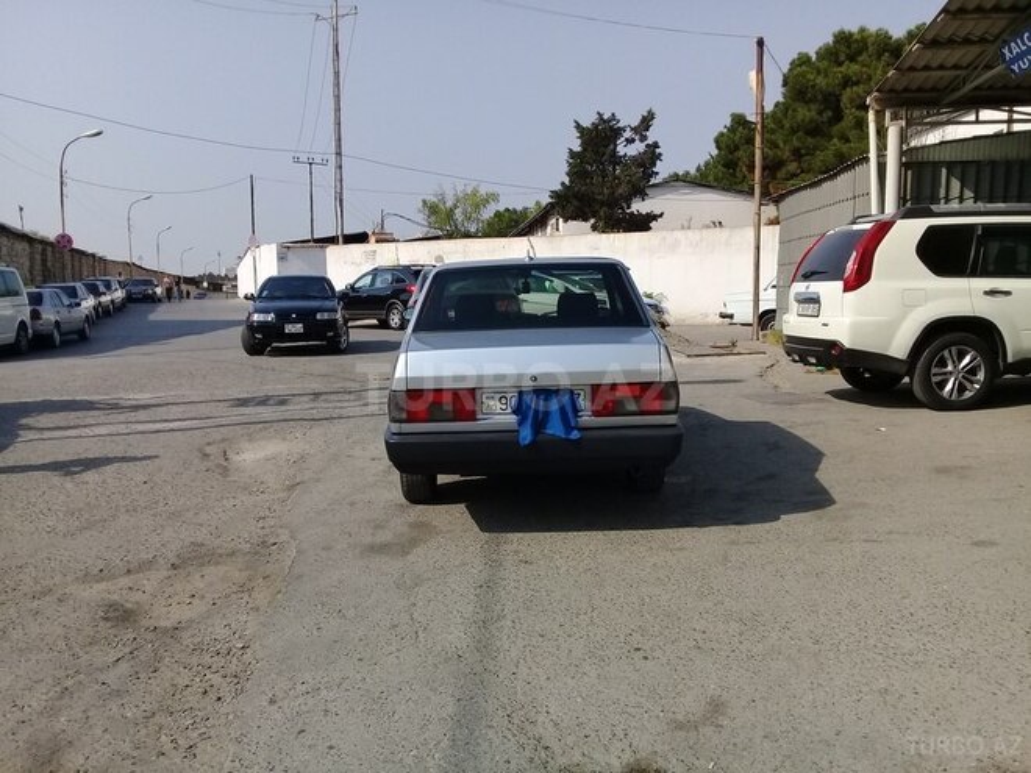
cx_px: 516
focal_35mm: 31
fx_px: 923
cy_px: 386
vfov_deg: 45.4
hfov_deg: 58.4
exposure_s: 1/1613
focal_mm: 3.3
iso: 50
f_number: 2.2
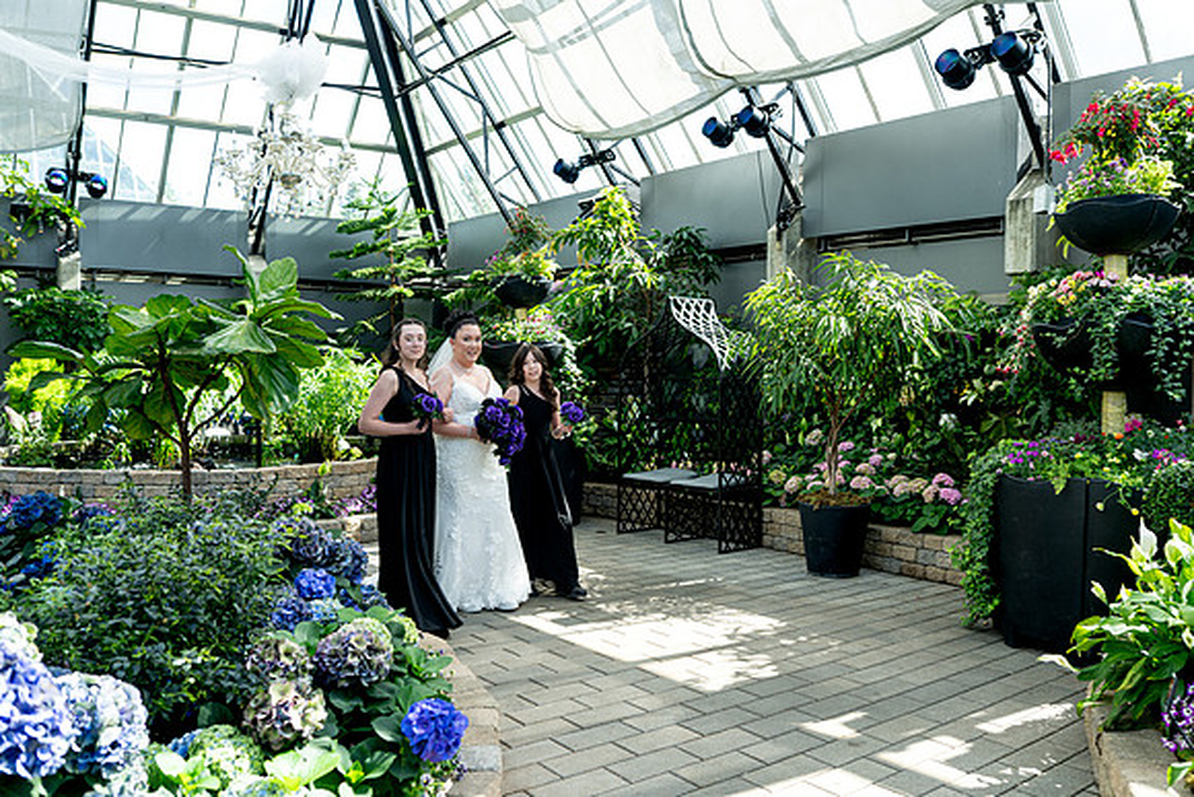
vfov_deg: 46.4
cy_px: 398
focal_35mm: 28
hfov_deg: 65.5
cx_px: 597
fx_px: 929
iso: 200
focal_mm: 28
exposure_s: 1/320
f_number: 2.8
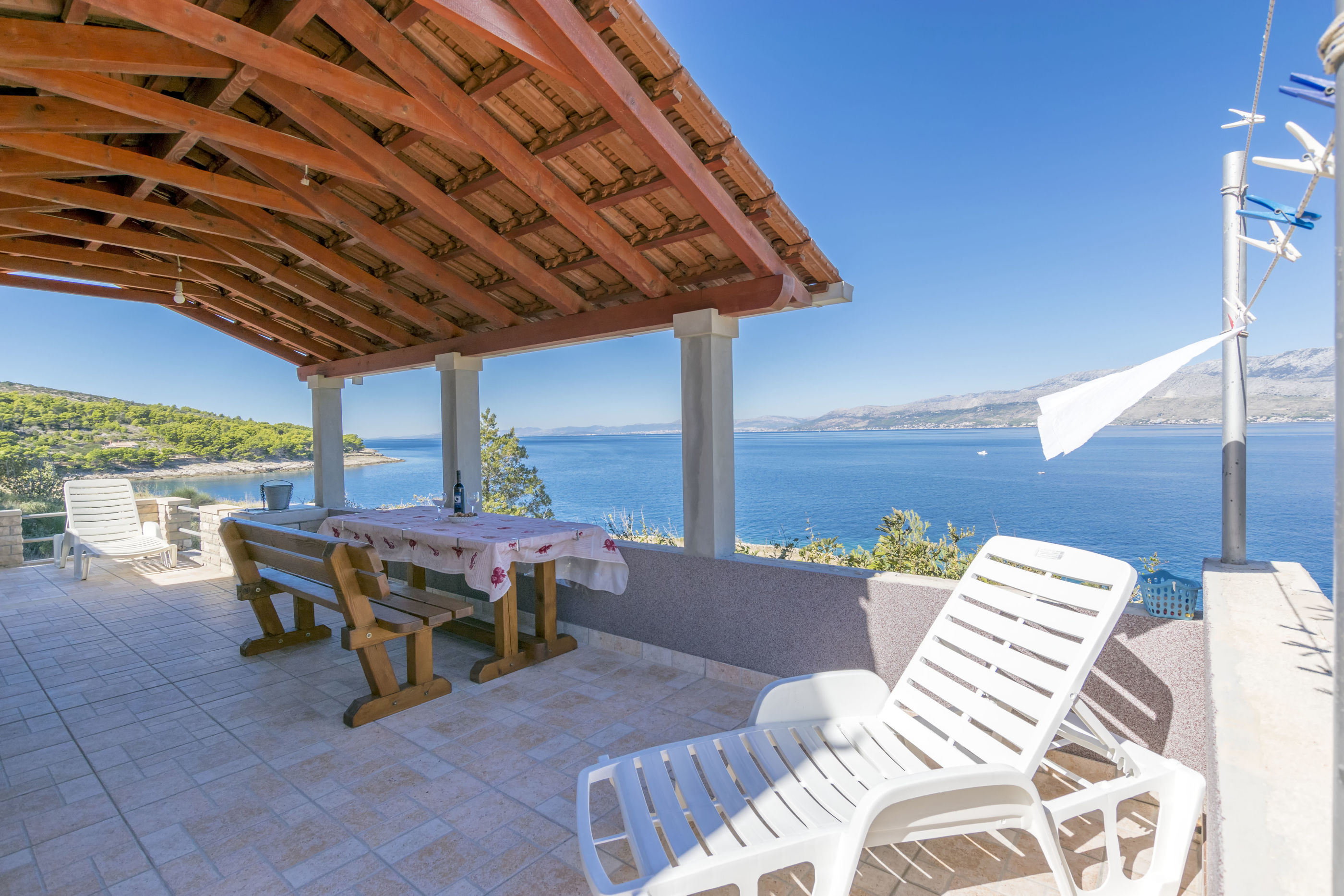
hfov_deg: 95.0
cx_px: 672
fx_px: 616
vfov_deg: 72.1
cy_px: 448
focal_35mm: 16
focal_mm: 11
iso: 100
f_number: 8
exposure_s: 1/500
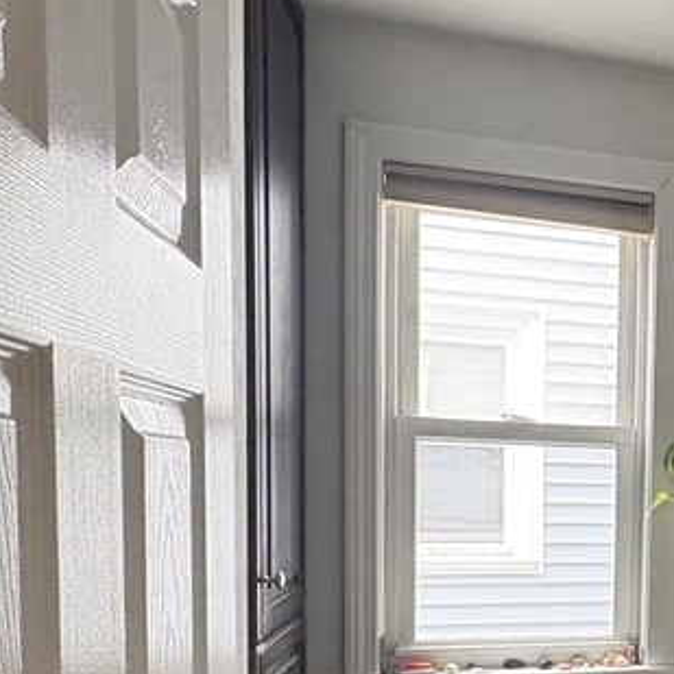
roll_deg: -1.8
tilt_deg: -4.4
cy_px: 541
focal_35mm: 41
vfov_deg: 39.3
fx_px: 903
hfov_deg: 33.7
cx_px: 796
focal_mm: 2.22
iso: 500
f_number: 2.2
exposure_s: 1/60
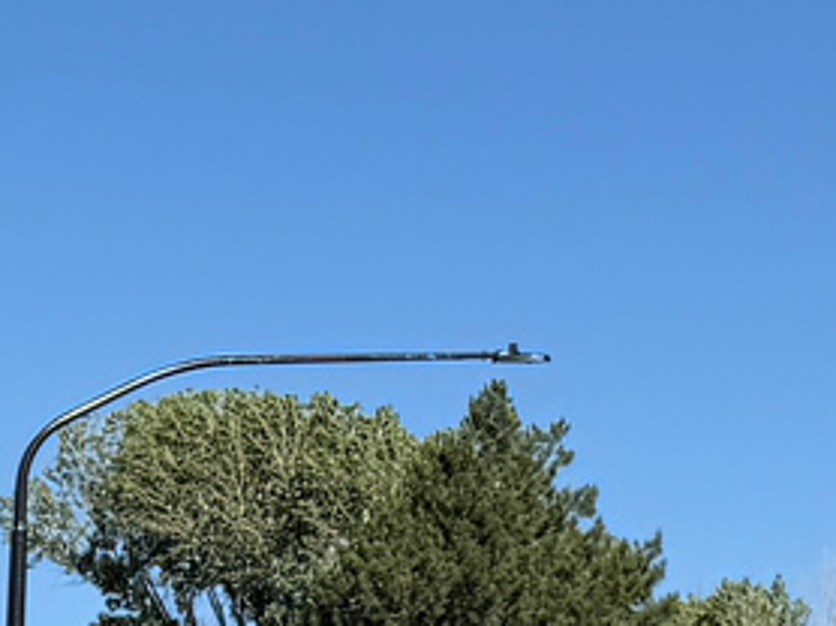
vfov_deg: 7.9
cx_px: -698
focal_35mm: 177
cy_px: 1357
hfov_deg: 10.5
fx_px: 4271
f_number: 1.78
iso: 80
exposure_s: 1/6711
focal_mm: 6.76
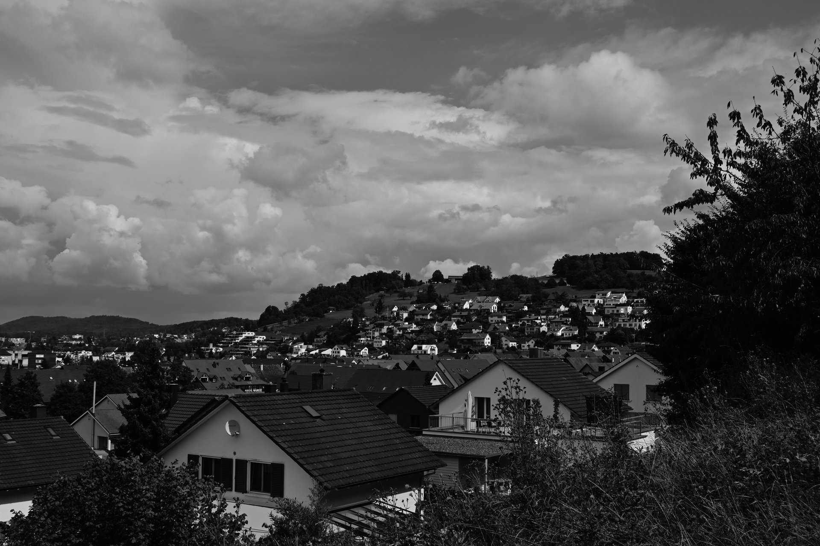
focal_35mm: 39
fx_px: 888
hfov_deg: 49.6
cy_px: 273
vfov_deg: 34.2
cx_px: 410
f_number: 13
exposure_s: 1/200
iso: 100
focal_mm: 26
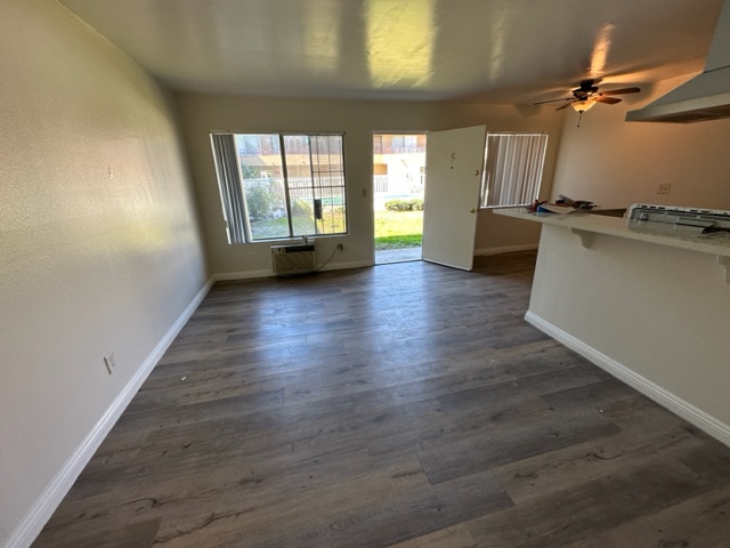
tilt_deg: -19.0
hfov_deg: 102.1
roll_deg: +1.3
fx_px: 295
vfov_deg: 85.7
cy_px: 274
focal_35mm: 14
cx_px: 365
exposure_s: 1/120
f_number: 2.2
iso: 64
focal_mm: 2.22
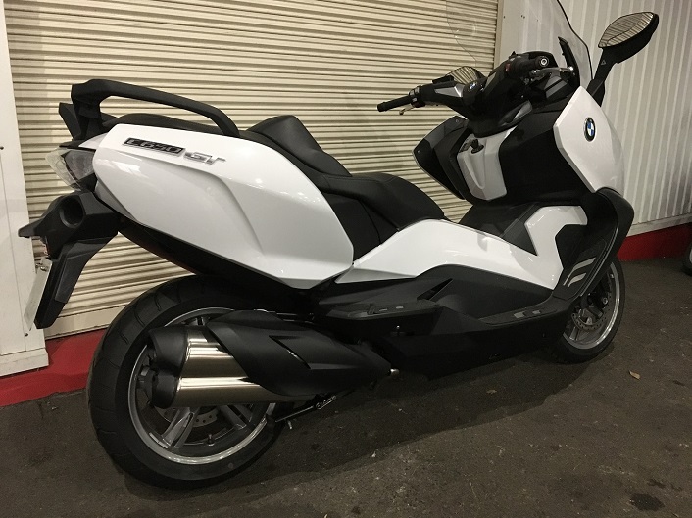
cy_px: 259
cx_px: 346
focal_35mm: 29
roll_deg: -1.3
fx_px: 580
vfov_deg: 48.2
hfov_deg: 61.7
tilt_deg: -13.8
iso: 320
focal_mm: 4.15
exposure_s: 1/15
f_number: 2.2
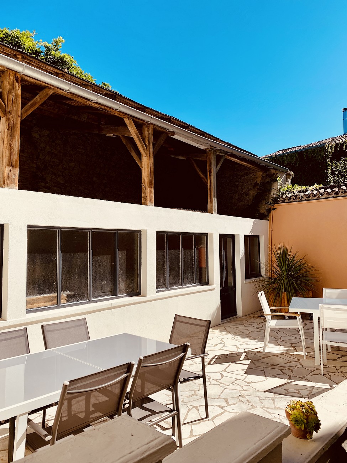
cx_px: 174
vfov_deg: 67.3
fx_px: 348
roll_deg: +0.8
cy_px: 232
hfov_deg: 53.1
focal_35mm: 26
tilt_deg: +2.7
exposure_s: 1/2967
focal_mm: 4.25
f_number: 1.8
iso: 32
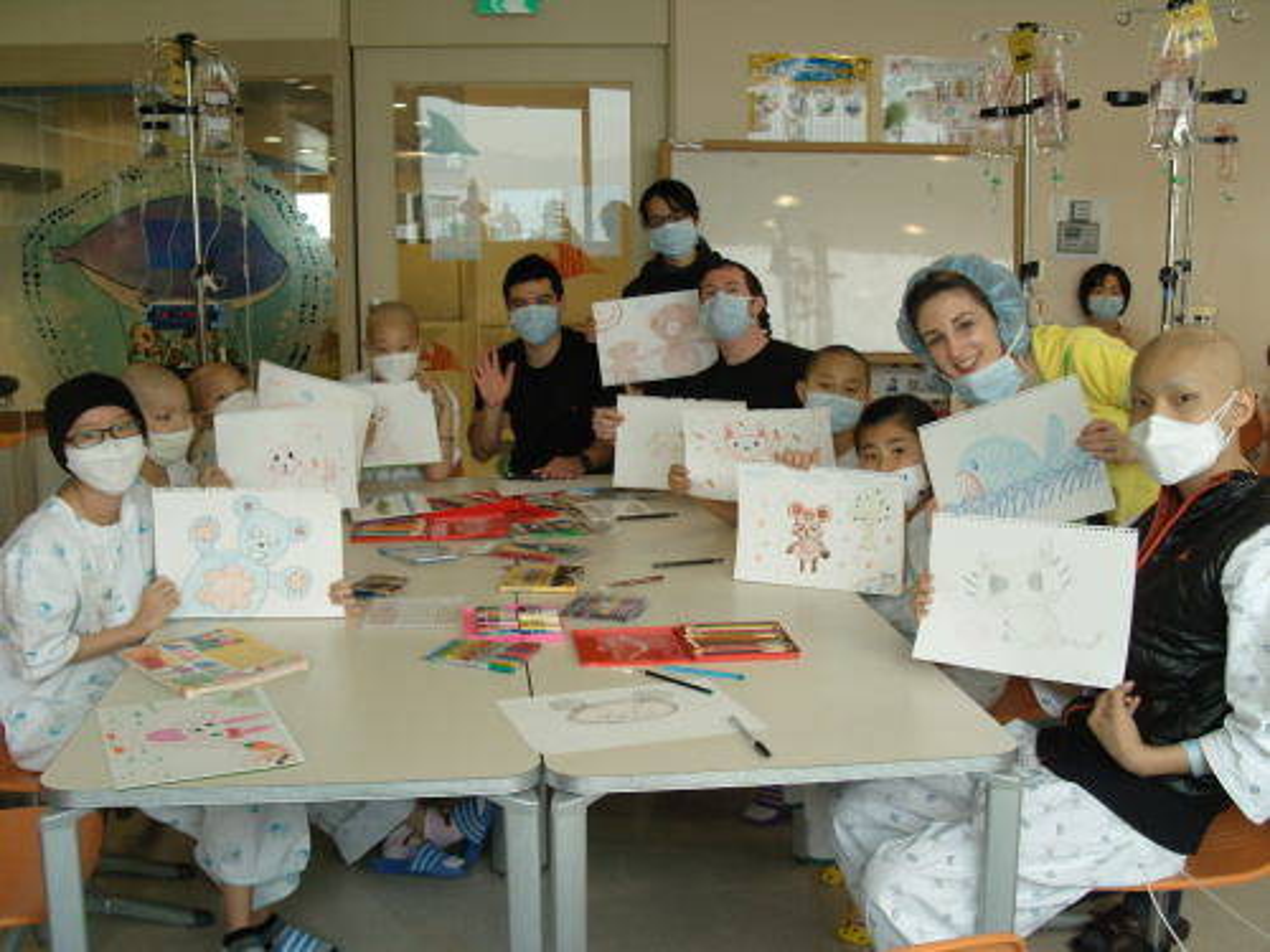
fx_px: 1394
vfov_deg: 37.7
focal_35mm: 38
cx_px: 635
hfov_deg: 49.0
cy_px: 476
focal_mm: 7.8
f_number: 2.8
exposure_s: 1/80
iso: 80
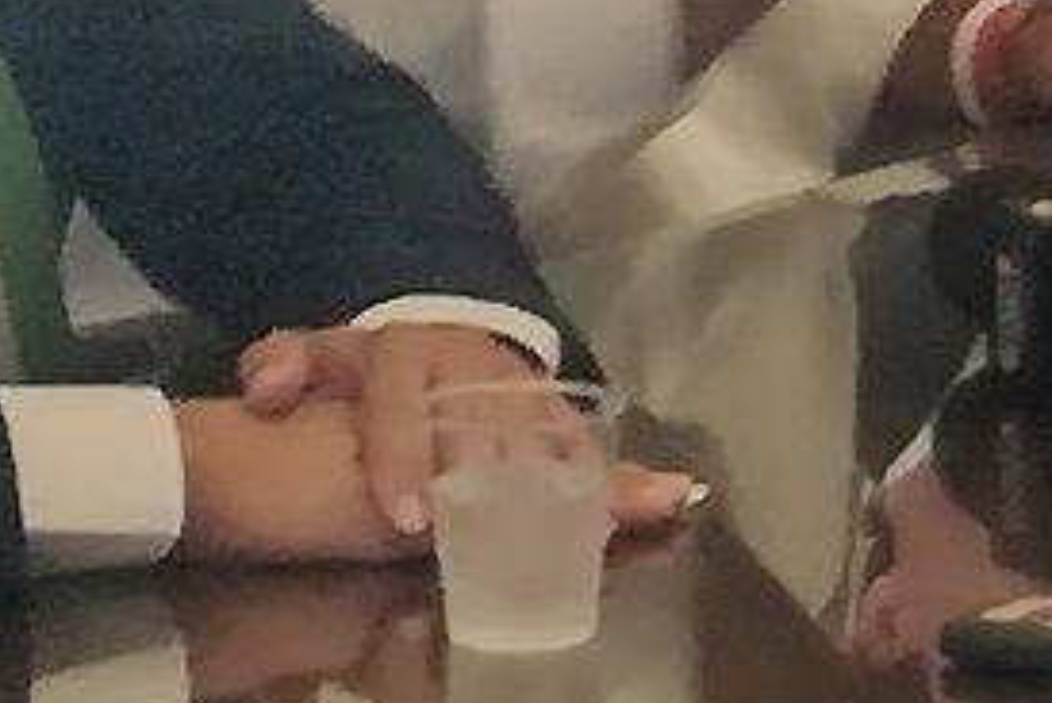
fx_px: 7806
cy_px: -181
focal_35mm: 267
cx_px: 422
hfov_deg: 7.7
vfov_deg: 5.1
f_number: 2
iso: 160
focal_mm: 3.79
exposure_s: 1/33.3
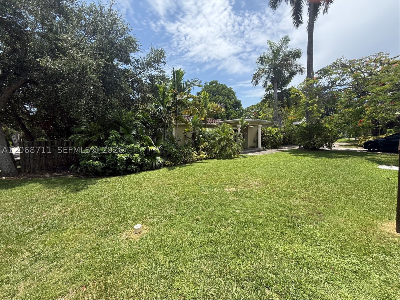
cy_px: 150
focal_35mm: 14
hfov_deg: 102.1
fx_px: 162
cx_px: 200
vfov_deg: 85.7
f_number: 2.2
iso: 50
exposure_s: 1/1087
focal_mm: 2.22
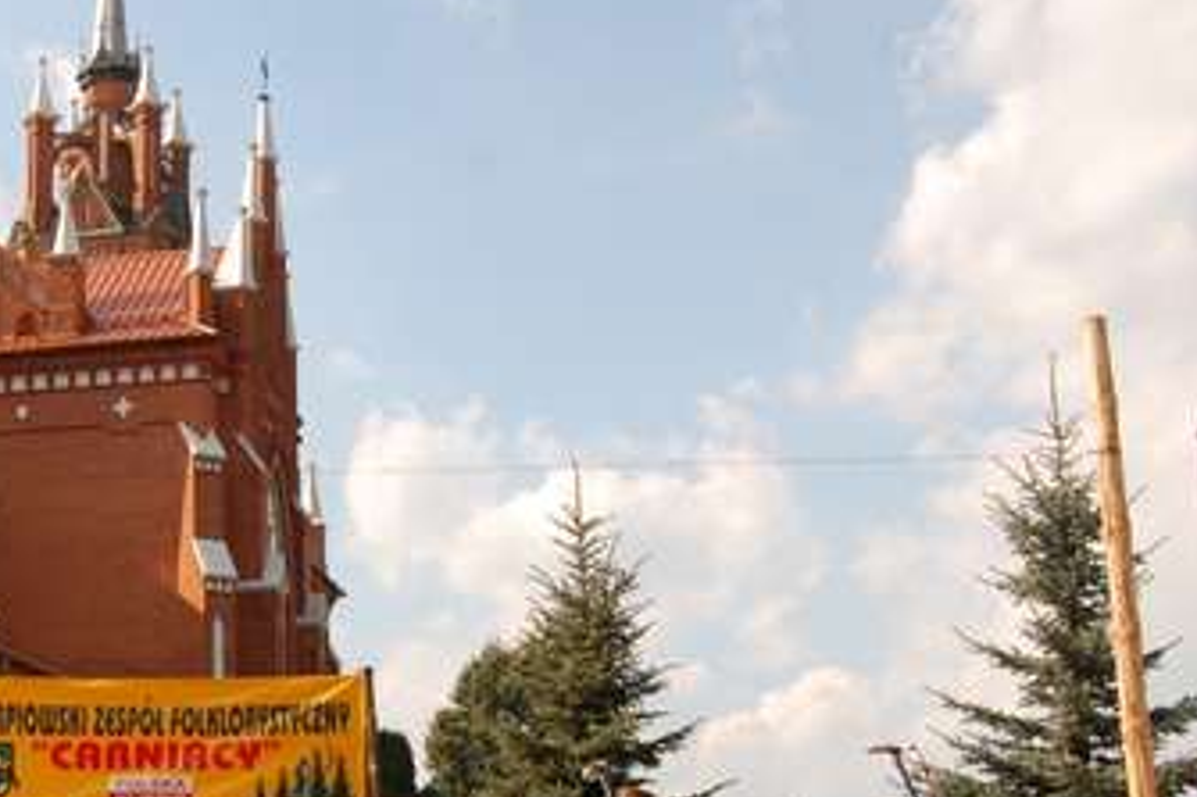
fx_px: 2192
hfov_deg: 29.3
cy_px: 497
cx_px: 125
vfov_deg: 20.6
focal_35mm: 66
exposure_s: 1/250
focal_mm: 23
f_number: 8
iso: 200
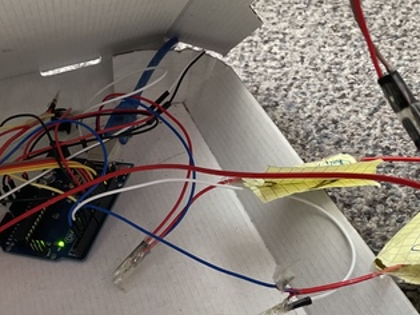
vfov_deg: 23.1
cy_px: 230
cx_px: 113
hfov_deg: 30.3
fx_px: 764
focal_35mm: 63
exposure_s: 1/114
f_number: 1.6
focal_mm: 4.2
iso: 125
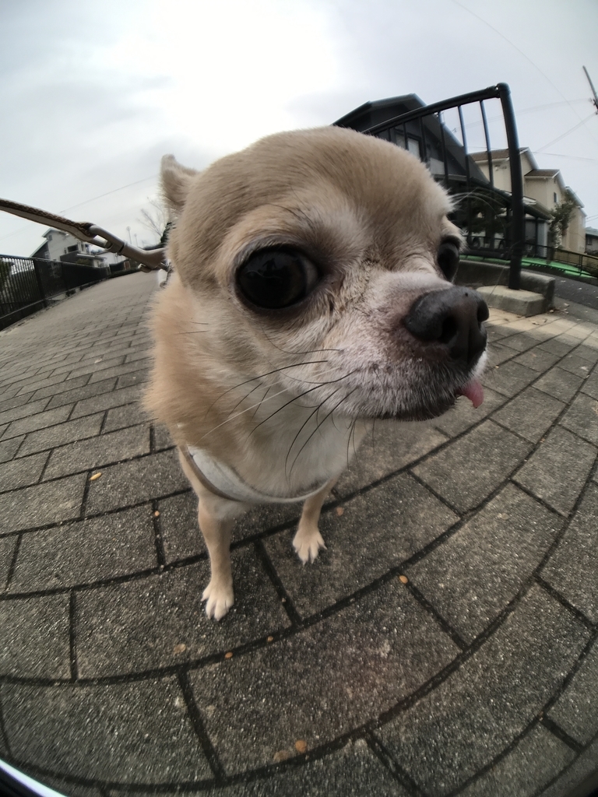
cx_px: 299
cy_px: 398
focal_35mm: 28
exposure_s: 1/1650
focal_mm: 3.99
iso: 20
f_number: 1.8
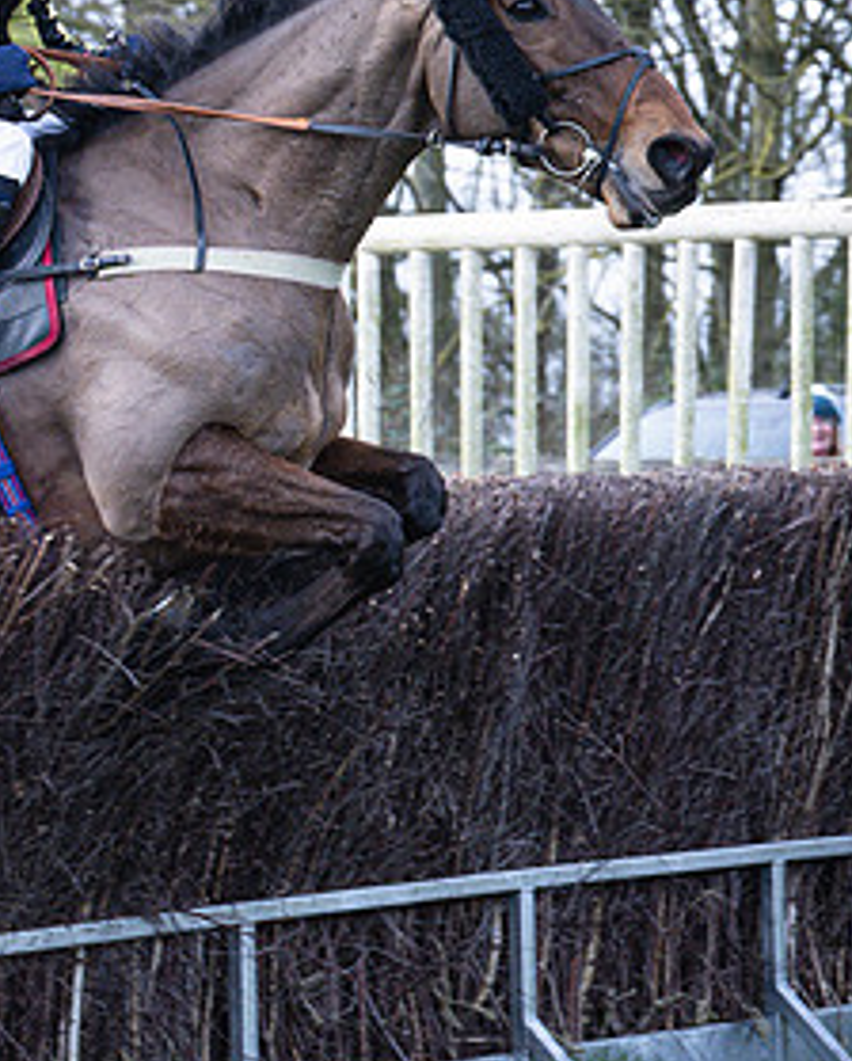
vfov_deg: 8.1
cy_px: 314
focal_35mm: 237
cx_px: 346
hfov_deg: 6.5
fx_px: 7454
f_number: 4
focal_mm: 70
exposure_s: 1/1000
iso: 800
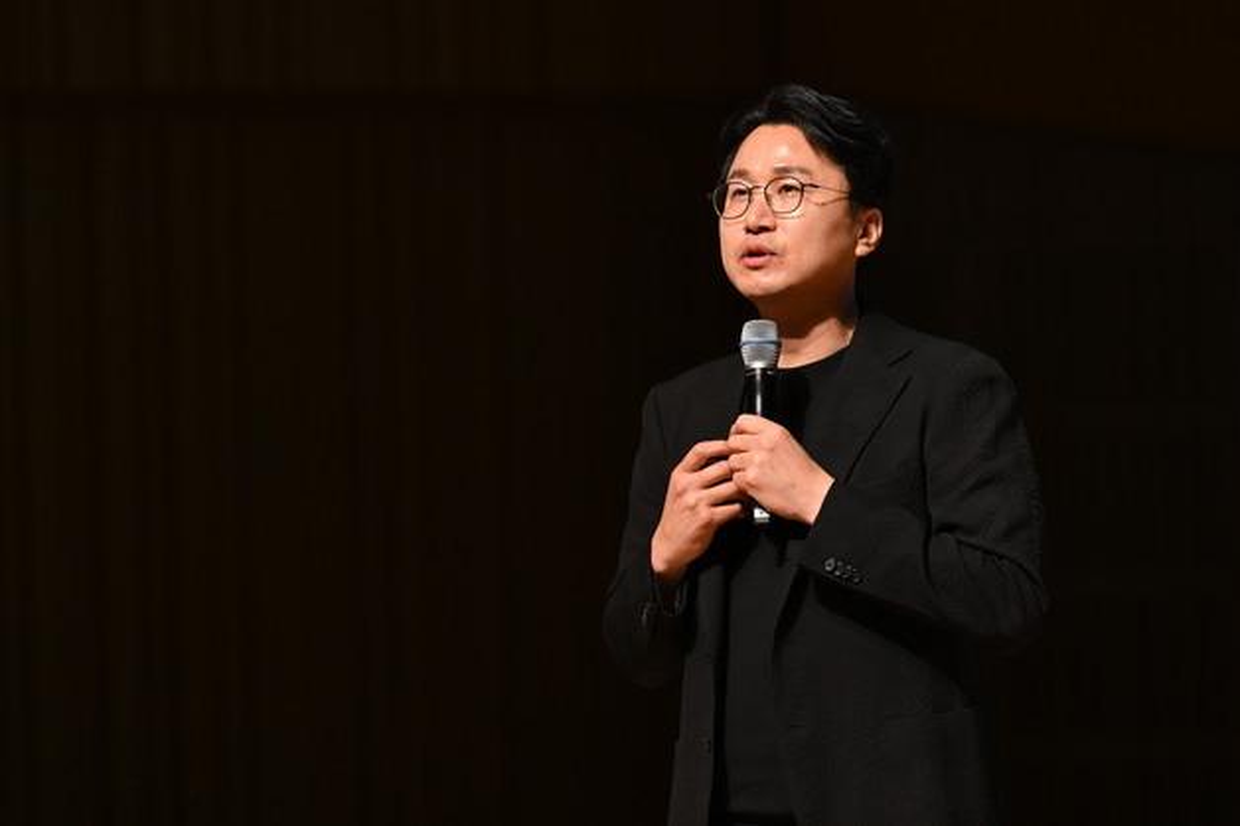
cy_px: 413
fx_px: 10327
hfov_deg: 6.9
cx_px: 620
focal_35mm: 300
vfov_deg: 4.6
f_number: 3.5
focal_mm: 200
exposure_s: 1/320
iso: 1600
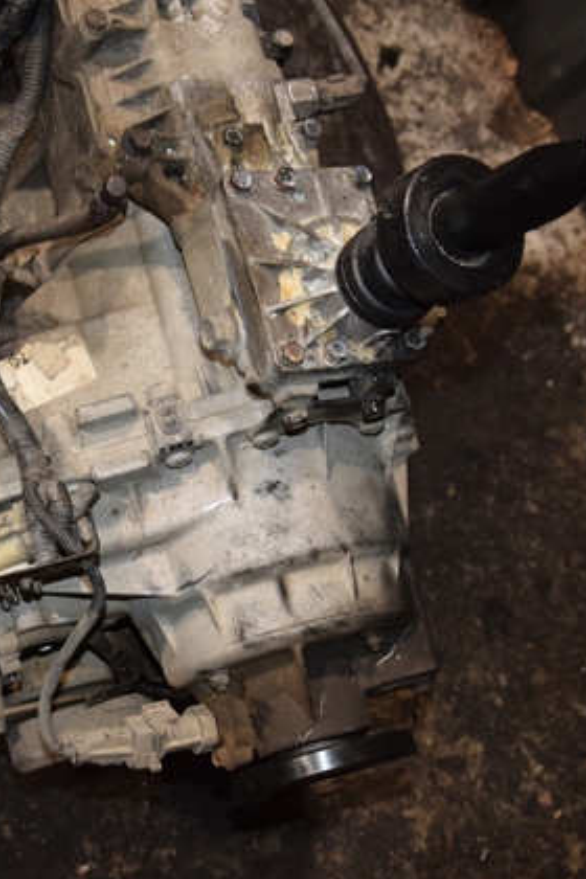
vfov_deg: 31.4
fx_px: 1563
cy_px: 444
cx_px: 126
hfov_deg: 21.0
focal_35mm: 64
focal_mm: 28
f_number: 5
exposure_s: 1/60
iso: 800
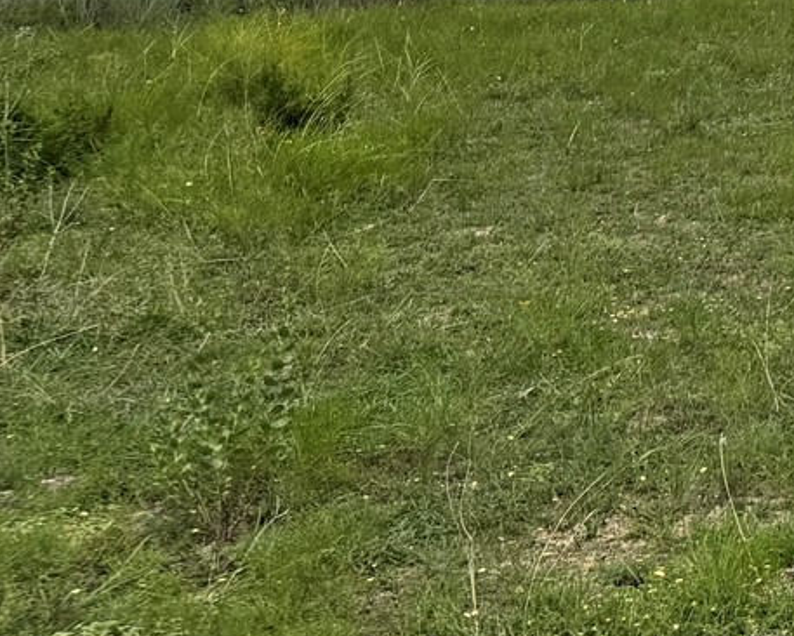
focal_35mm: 105
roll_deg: +2.6
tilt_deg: +0.8
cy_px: -228
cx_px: 1751
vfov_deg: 14.0
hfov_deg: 14.2
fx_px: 2468
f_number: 1.78
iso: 80
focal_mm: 6.76
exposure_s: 1/6410
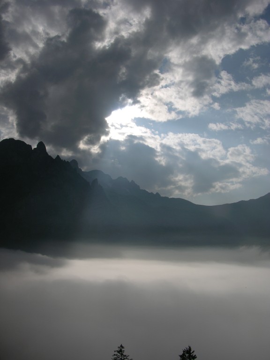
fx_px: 364
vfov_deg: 52.6
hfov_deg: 40.7
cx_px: 135
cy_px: 180
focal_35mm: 35
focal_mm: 8.9
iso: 50
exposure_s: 1/883
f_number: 8
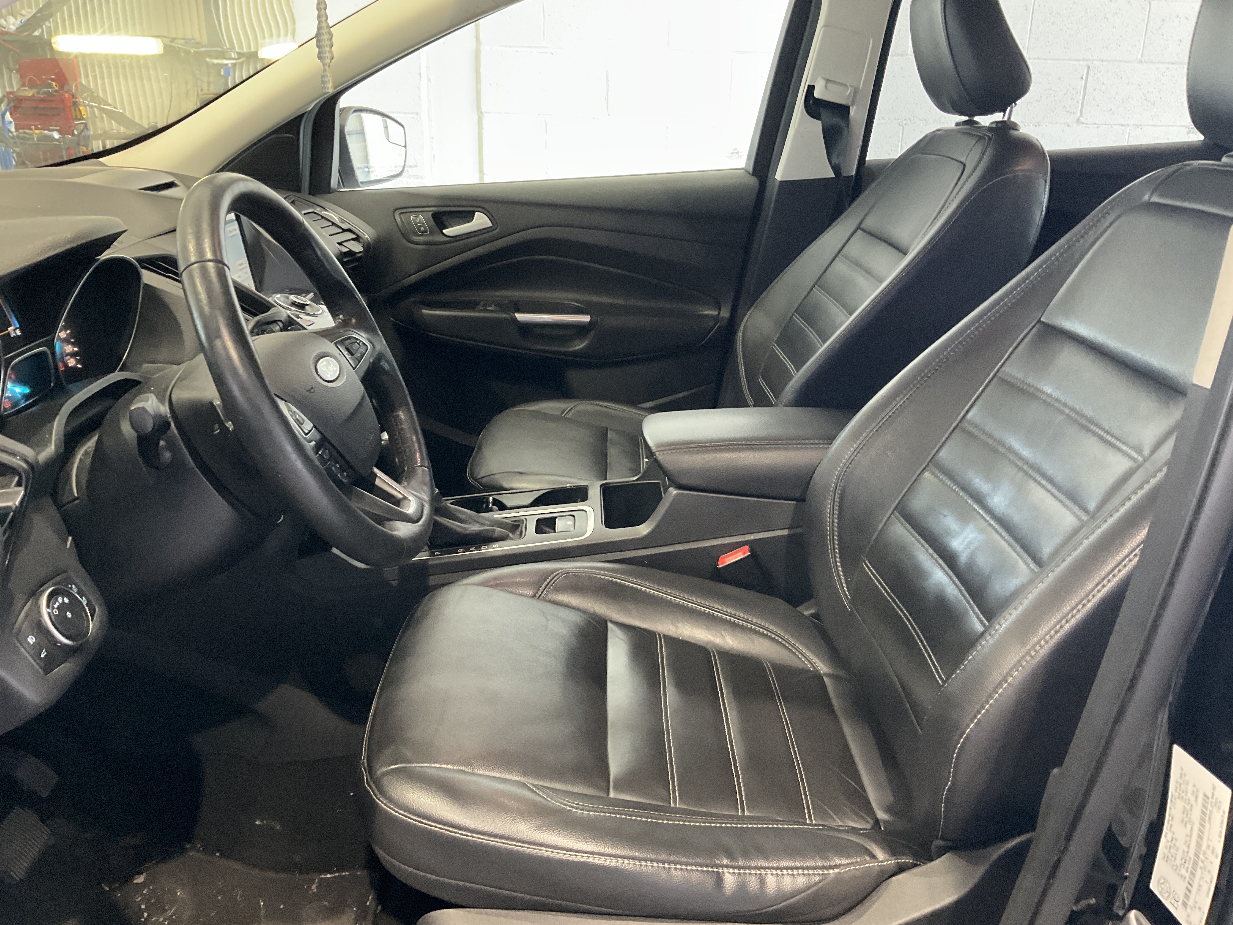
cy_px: 462
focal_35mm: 29
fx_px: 1033
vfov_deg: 48.2
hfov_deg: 61.7
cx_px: 616
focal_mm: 3
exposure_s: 1/60
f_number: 1.8
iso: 250
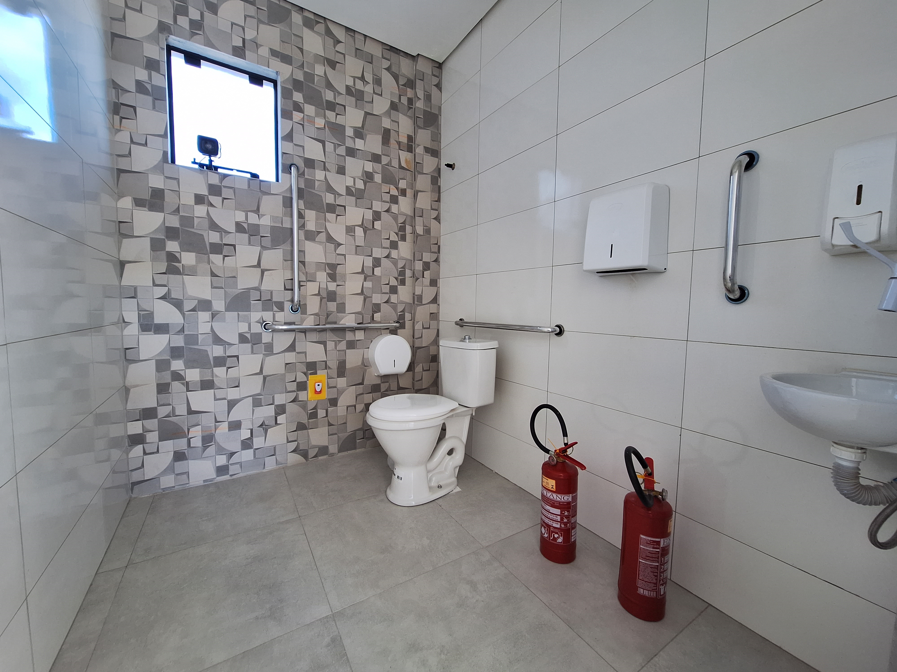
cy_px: 336
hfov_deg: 106.2
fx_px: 337
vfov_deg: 89.9
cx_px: 448
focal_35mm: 13
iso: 64
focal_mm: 1.74
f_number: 2.2
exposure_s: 1/60
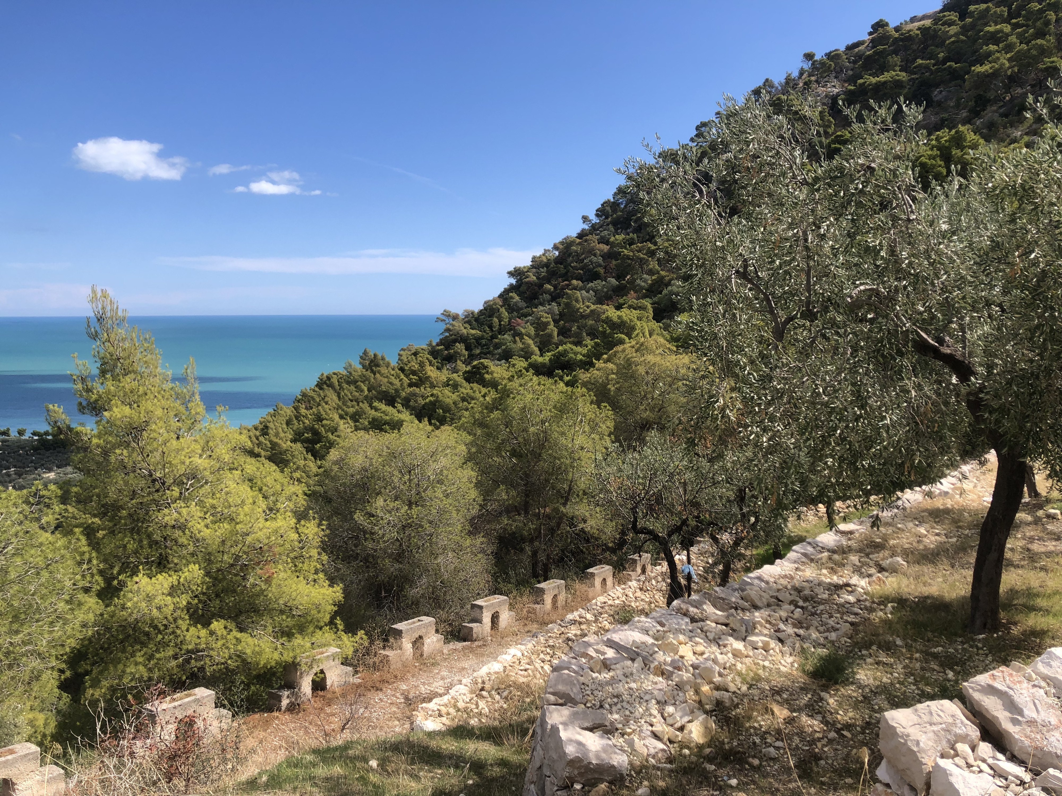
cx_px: 531
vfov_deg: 49.7
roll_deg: +1.3
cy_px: 398
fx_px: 859
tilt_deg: -6.0
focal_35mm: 28
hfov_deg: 63.4
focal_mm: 4
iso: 20
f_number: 1.8
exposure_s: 1/1869
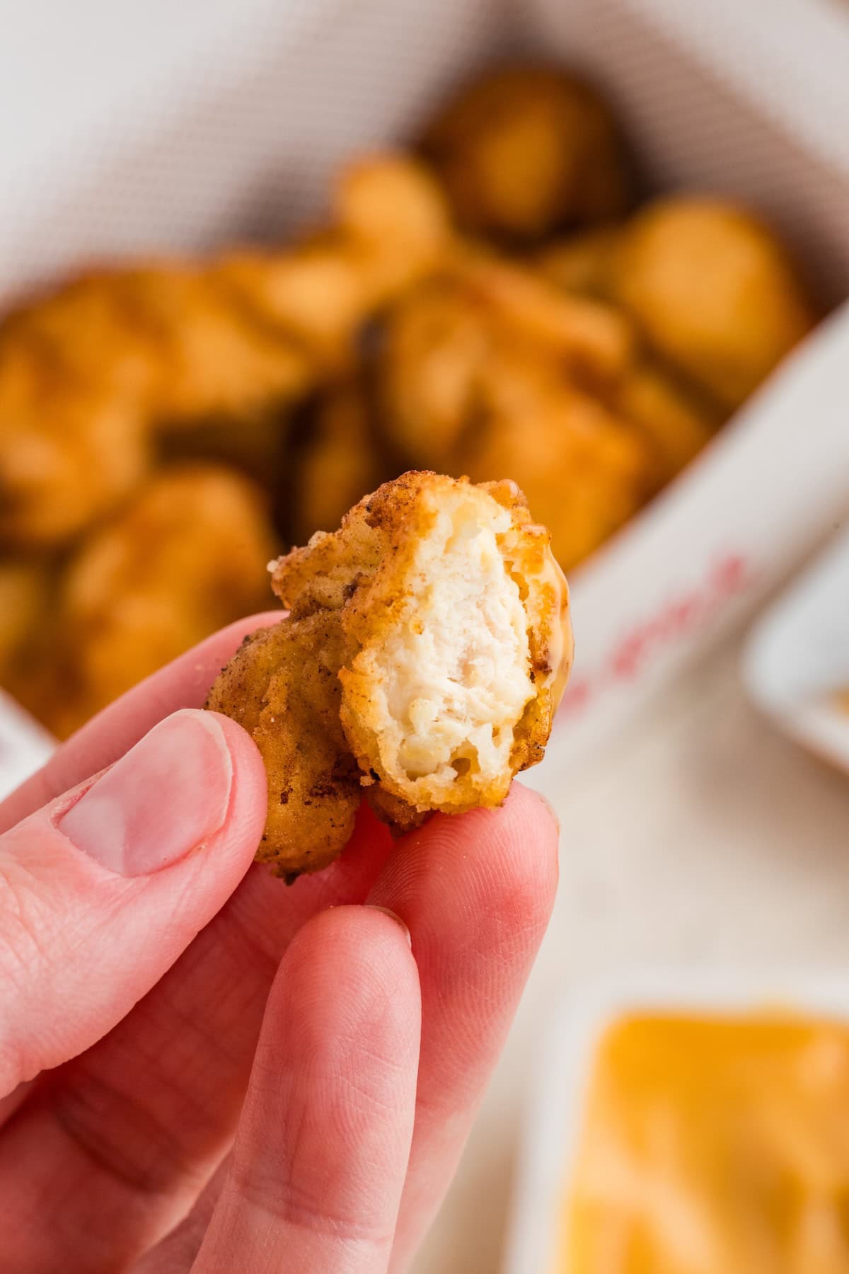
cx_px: 424
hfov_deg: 13.0
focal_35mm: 105
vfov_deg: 19.5
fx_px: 3714
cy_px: 637
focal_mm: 105
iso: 1000
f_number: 16
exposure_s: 1/100
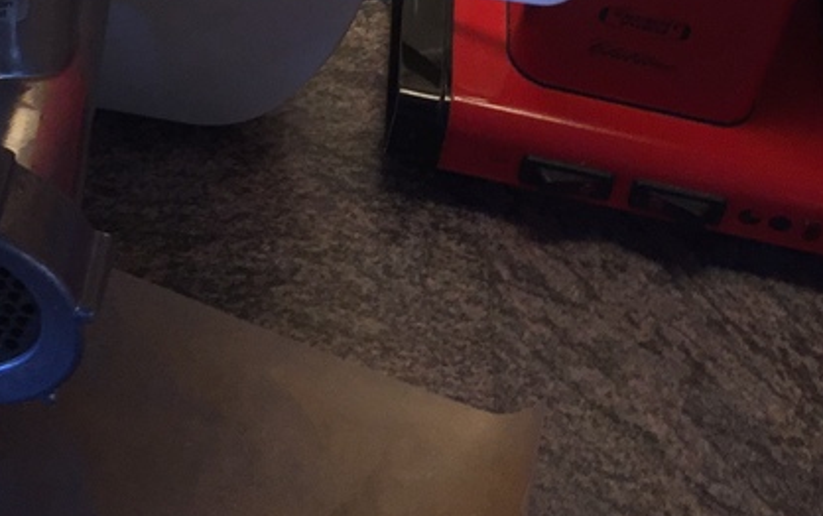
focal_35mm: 85
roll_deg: -3.3
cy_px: -466
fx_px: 1908
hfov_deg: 23.2
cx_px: -18
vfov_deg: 13.5
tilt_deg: -33.6
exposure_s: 1/100
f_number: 2.2
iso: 50
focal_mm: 4.15
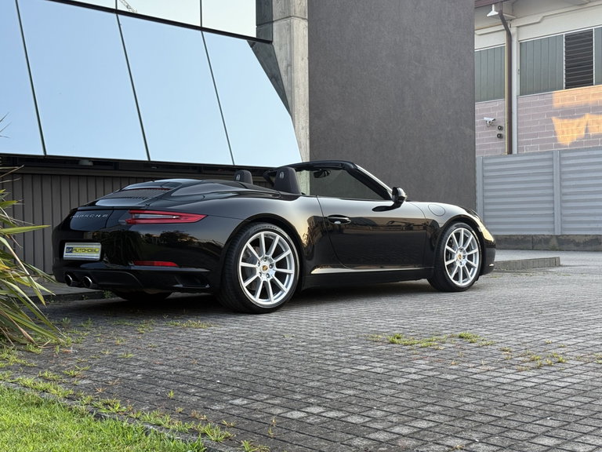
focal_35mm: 48
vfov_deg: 30.3
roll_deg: +0.4
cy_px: 226
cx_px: 301
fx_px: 835
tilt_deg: -0.8
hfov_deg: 39.7
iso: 64
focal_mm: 6.76
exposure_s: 1/487
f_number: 1.78
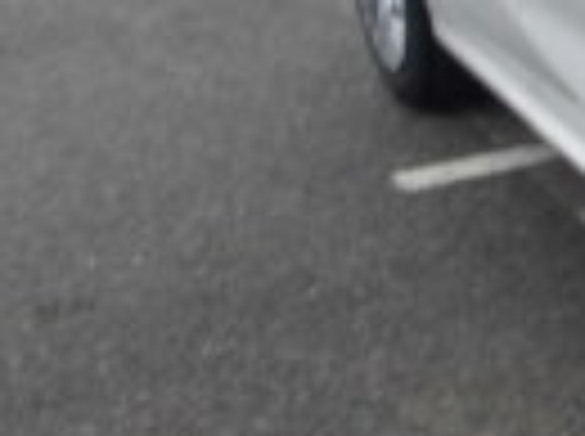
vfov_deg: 11.1
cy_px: 108
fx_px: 2244
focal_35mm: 133
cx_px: 1354
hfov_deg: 12.2
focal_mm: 4.9
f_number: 10.4
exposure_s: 1/60
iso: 100
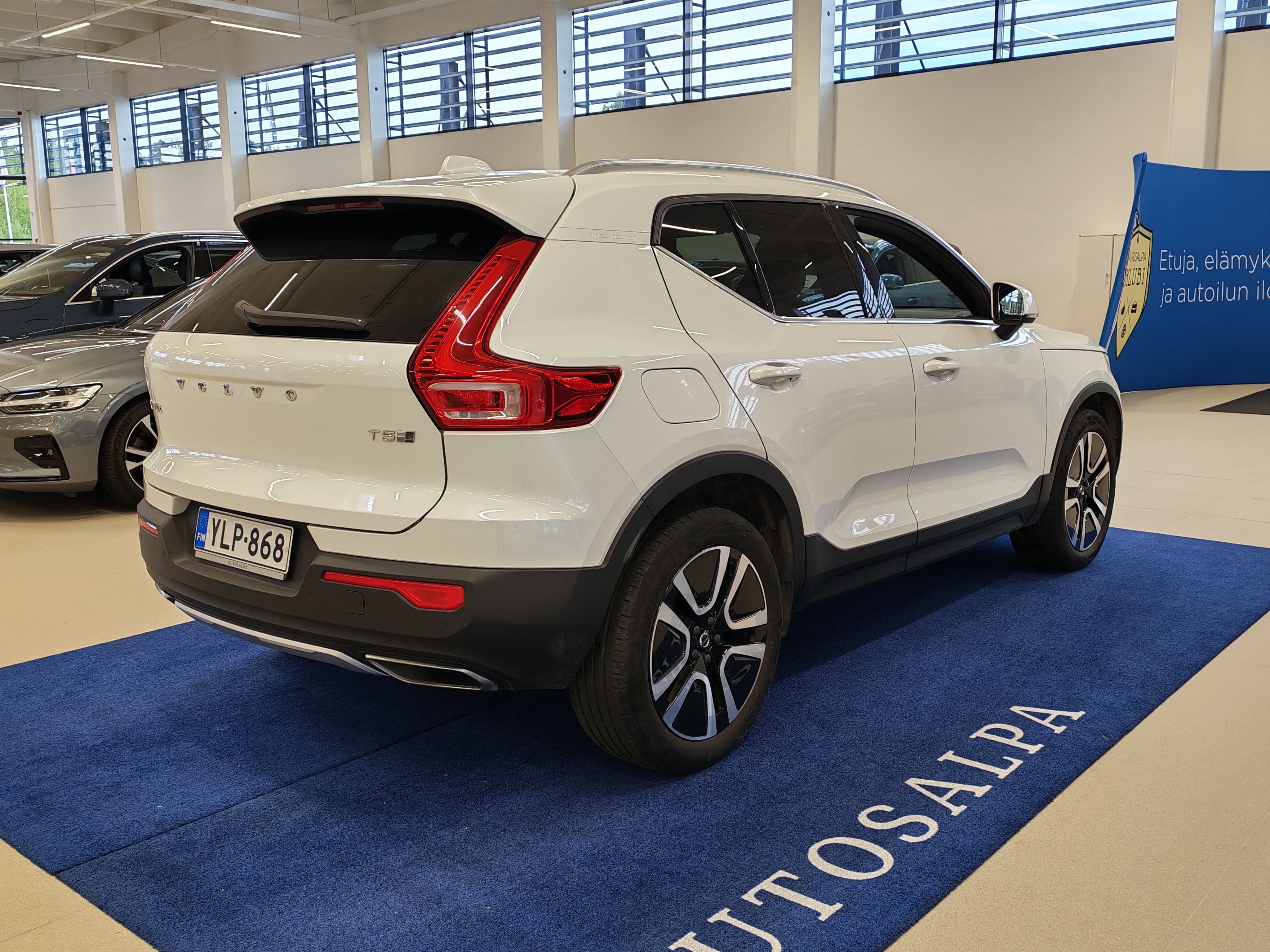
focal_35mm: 33
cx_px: 635
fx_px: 1211
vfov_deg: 42.9
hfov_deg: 55.4
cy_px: 476
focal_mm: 6.12
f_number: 1.9
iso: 100
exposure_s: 1/100
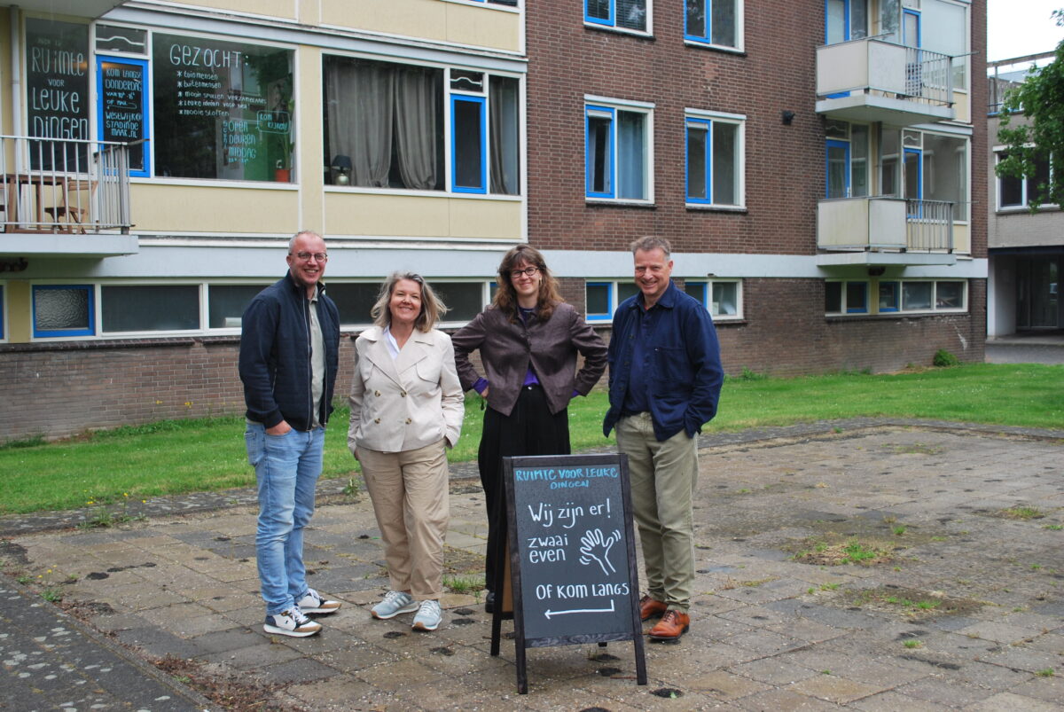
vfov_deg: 34.3
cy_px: 356
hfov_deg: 49.5
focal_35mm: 39
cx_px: 532
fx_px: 1154
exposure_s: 1/125
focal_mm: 26
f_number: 5.6
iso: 180
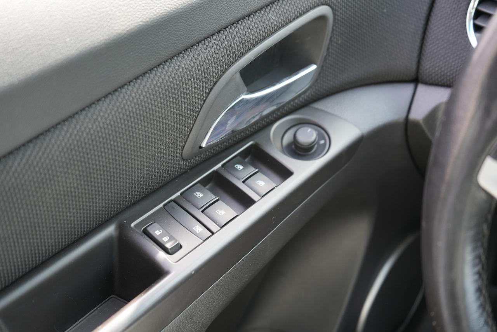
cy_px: 166
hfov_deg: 44.5
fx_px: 608
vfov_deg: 30.5
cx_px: 248
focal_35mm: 44
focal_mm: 44
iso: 800
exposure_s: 1/160
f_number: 4.5
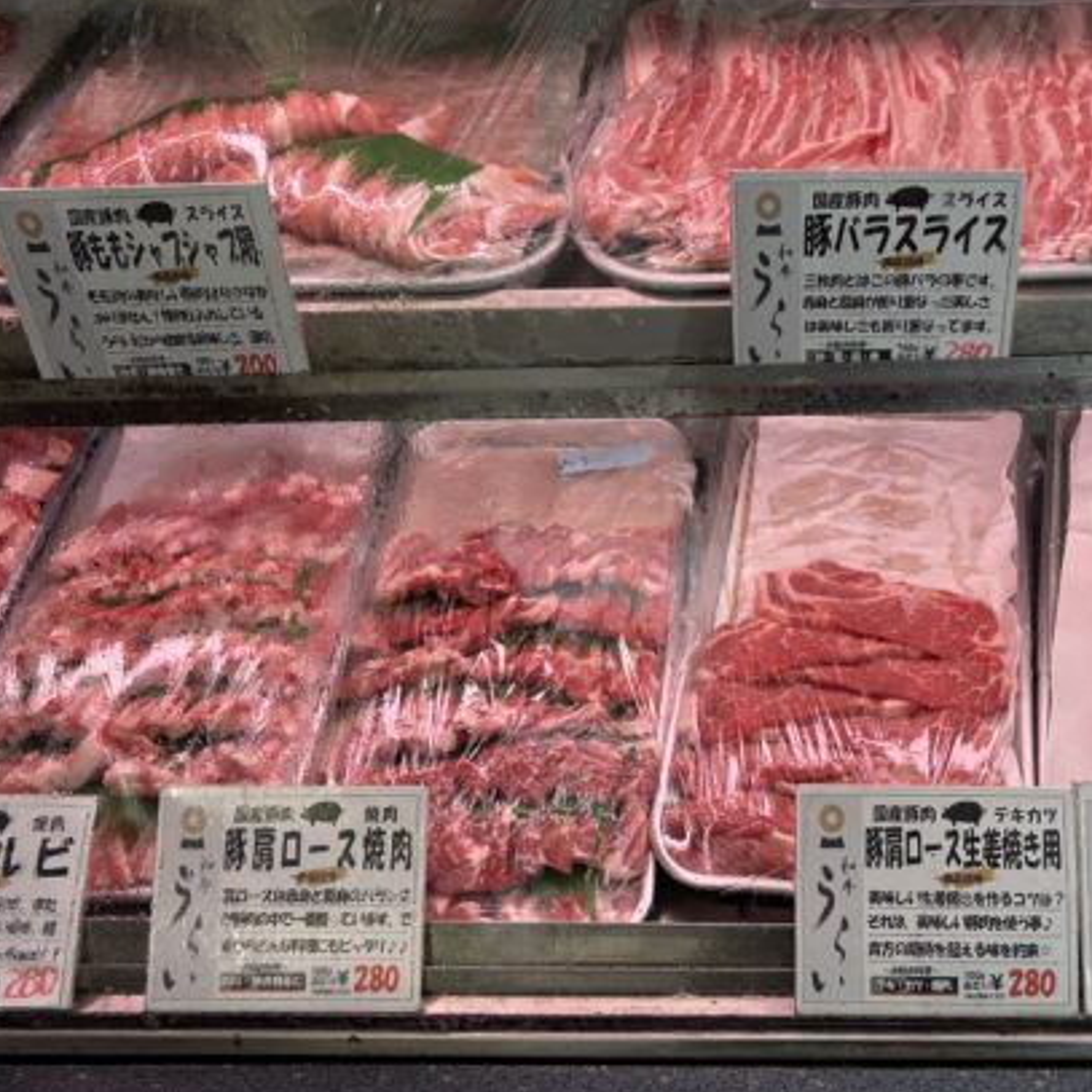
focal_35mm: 41
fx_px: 1463
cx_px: 747
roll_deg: +1.7
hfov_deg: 40.3
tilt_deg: -37.1
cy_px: 549
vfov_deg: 40.9
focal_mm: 5.96
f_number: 1.6
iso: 80
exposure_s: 1/120
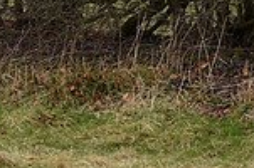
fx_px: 2112
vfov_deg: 4.5
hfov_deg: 6.8
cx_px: -151
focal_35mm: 300
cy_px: -139
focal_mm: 78
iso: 800
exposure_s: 1/1250
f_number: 5.6
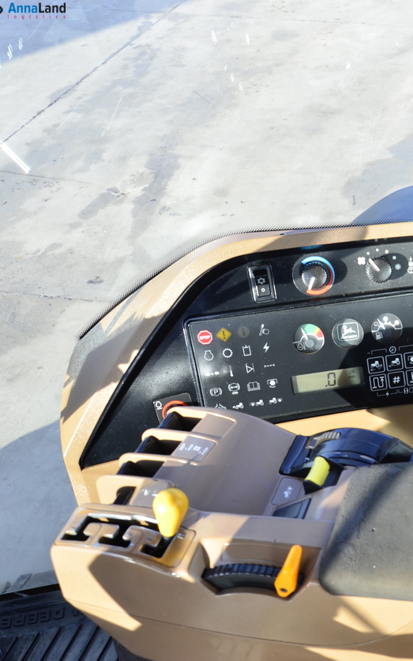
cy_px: 328
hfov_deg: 27.5
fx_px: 757
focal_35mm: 42
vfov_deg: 47.2
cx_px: 470
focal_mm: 18
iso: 125
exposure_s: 1/80
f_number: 6.3
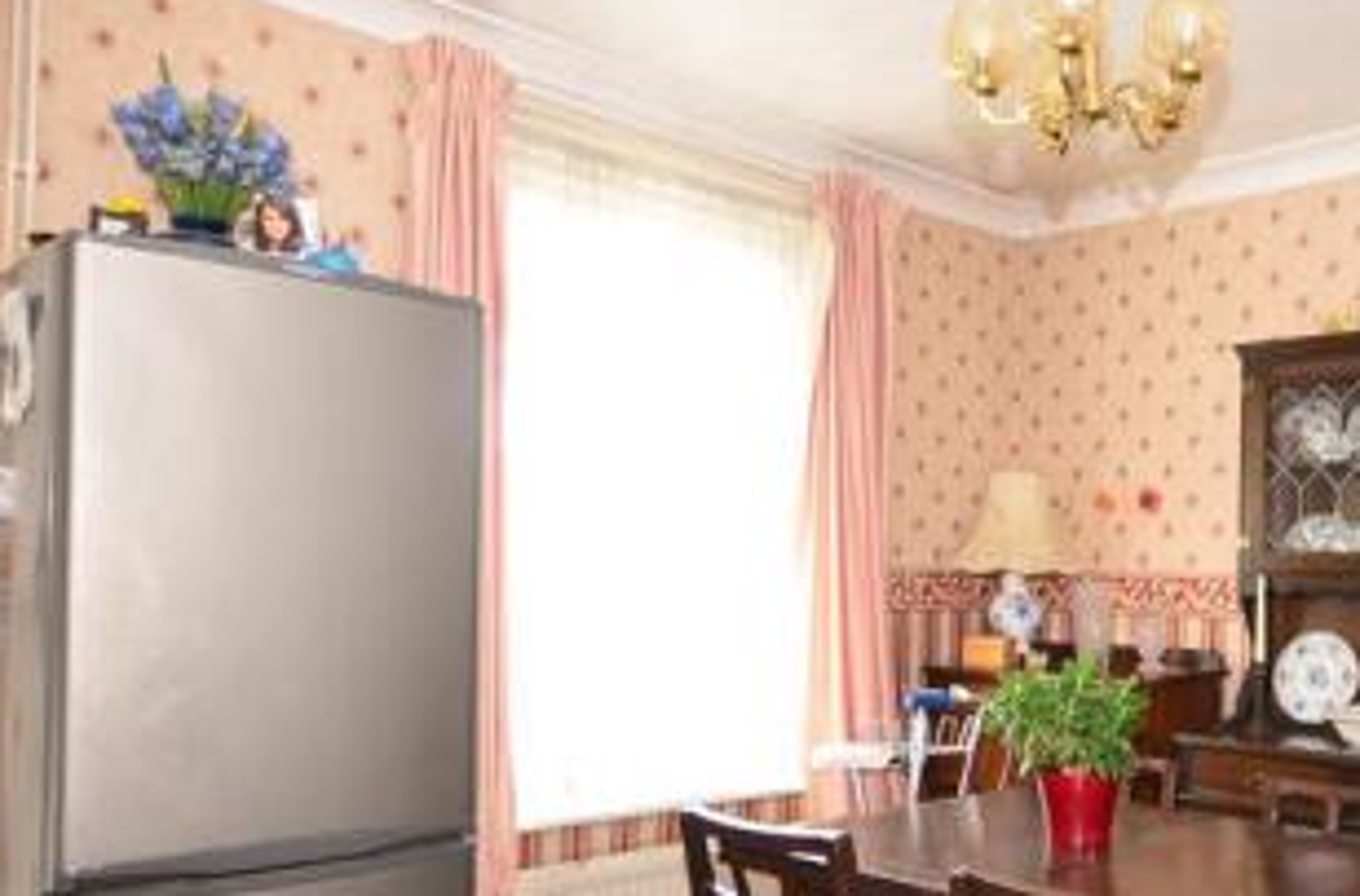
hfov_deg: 56.5
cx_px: 989
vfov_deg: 40.6
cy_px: 547
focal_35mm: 32
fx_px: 1205
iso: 100
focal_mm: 10
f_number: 4
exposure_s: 1/1.3
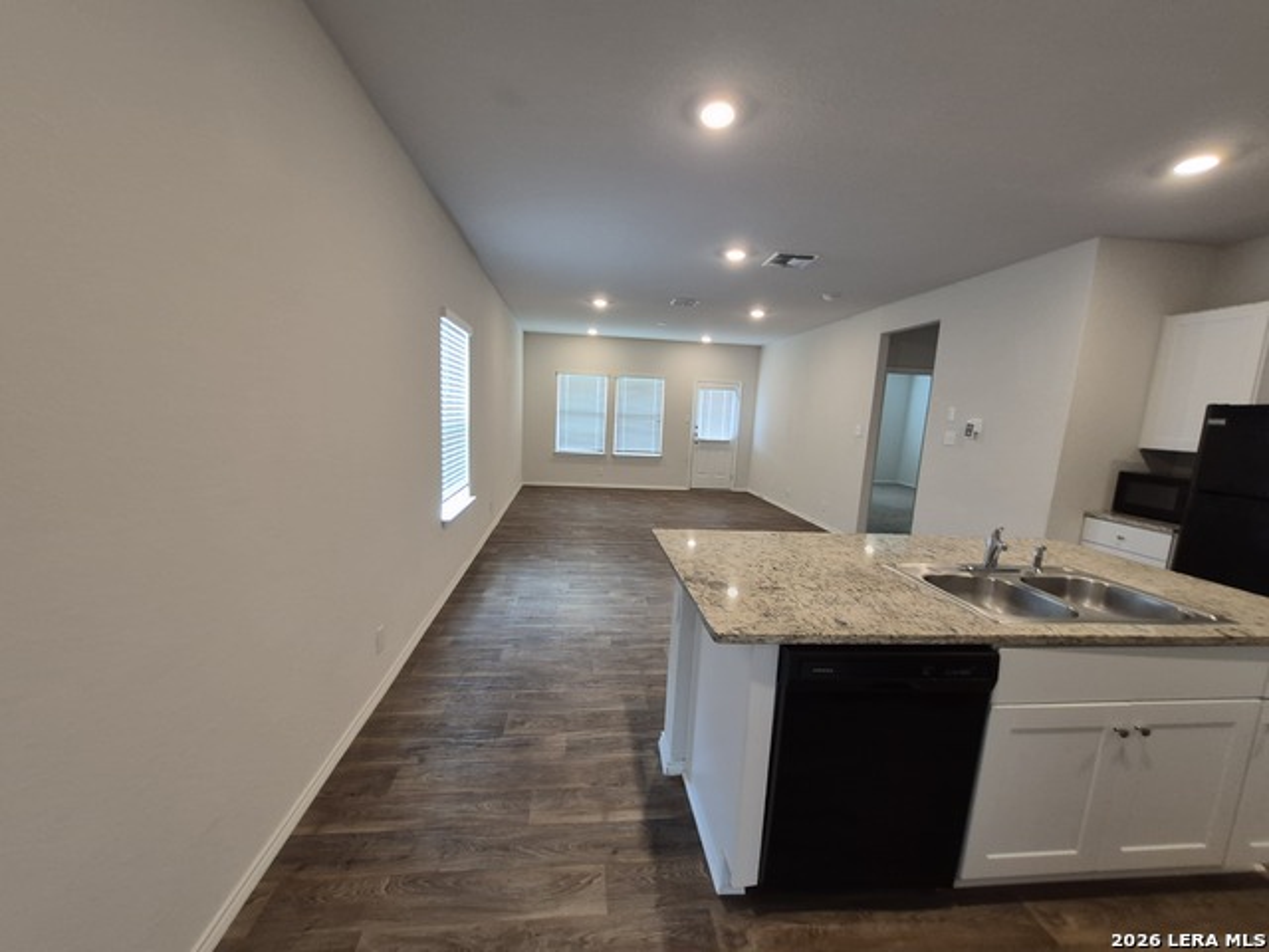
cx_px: 634
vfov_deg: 89.9
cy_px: 476
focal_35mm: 13
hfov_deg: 106.2
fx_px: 477
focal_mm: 1.74
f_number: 2.2
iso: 200
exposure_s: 1/60
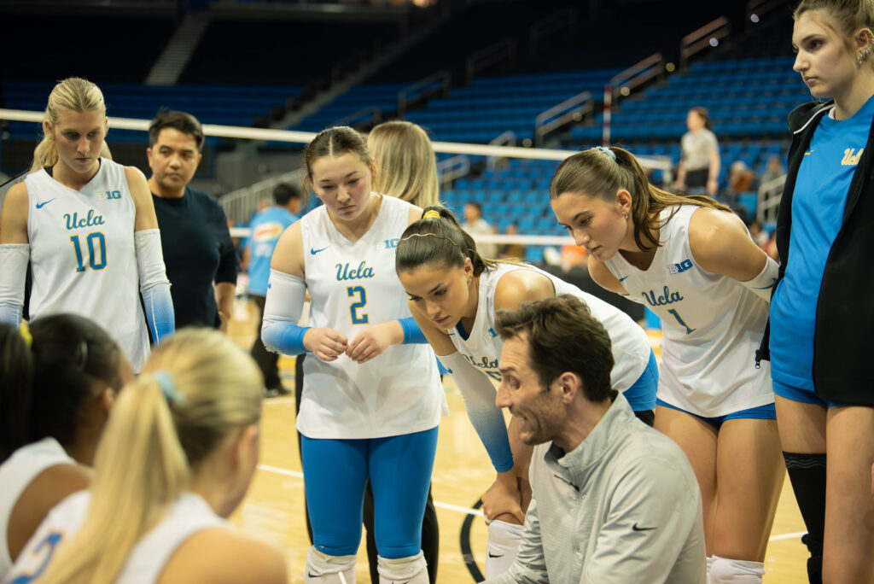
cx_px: 437
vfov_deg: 19.5
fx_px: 1700
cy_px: 292
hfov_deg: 28.8
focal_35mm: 70
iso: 3200
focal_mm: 70
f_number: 2.8
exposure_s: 1/1250
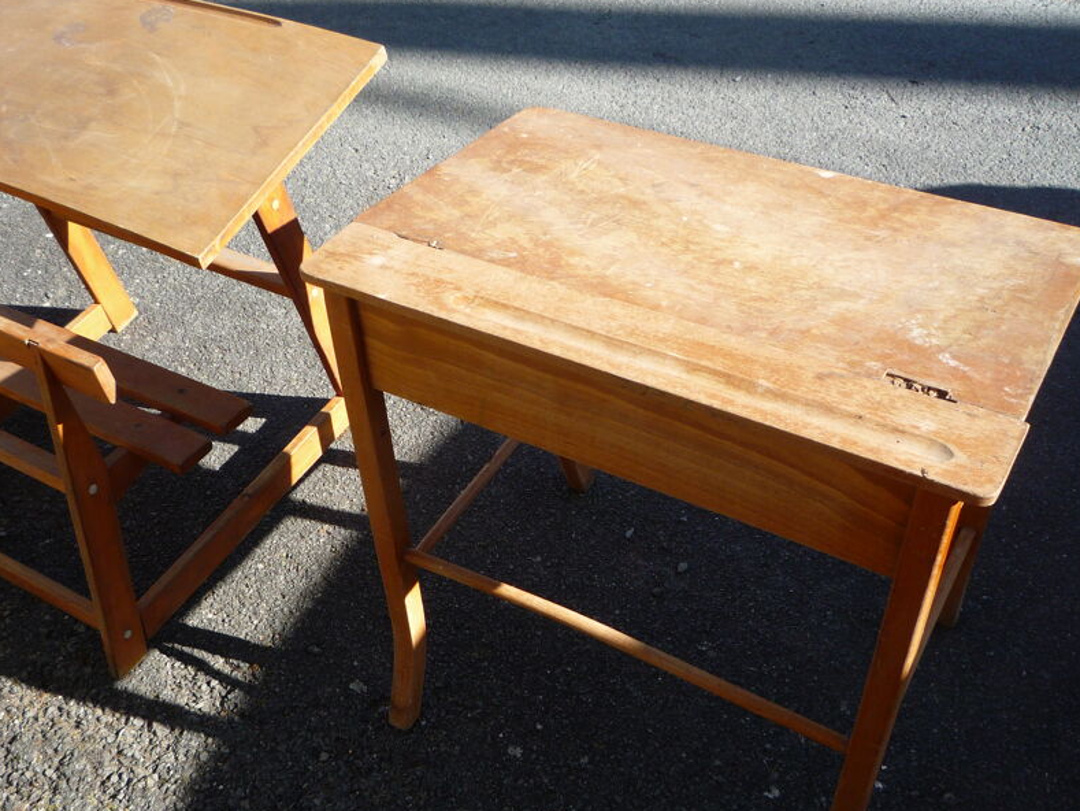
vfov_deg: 37.6
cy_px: 475
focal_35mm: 38
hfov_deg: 48.7
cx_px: 441
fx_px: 1186
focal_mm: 5.2
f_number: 4
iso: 100
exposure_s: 1/250
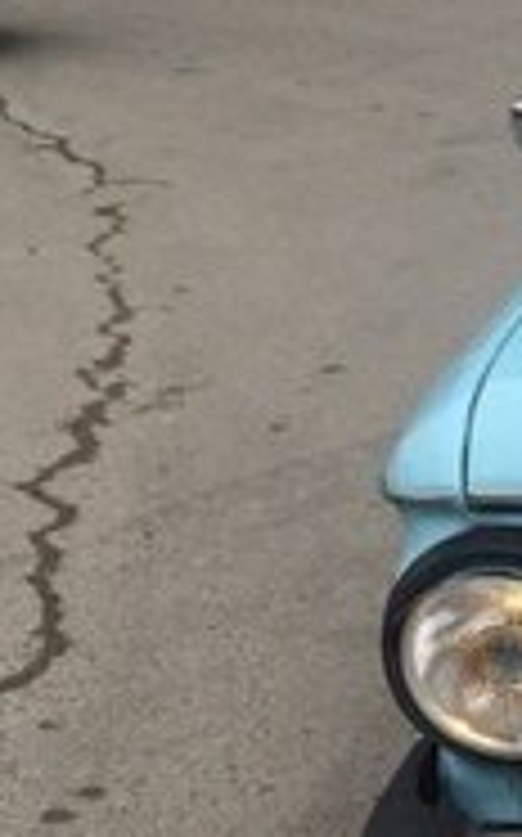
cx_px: 1184
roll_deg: -1.2
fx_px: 2485
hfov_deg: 10.6
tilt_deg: -22.0
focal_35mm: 109
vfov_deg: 18.9
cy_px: 659
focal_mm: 4.15
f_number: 2.2
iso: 32
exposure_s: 1/2415
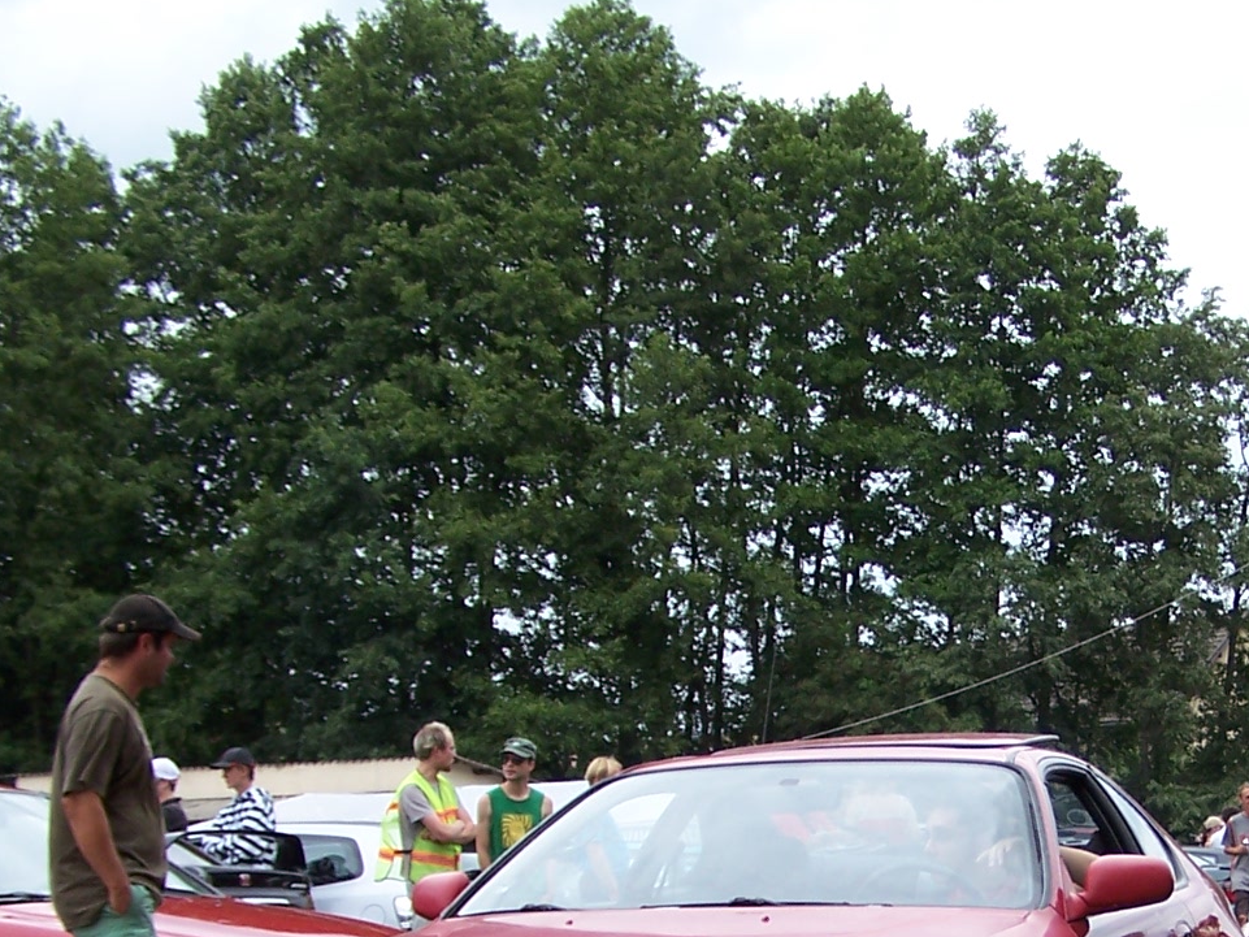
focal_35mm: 81
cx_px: 1014
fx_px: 2923
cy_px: 969
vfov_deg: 17.7
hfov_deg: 23.7
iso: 80
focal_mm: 6.3
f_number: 2.8
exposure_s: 1/500
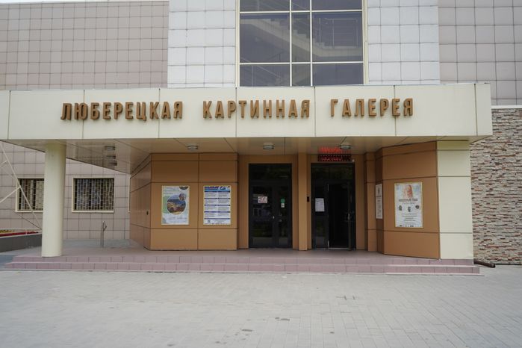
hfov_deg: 60.3
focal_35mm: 31
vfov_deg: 42.3
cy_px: 174
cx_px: 261
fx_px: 449
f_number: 5.6
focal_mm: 31
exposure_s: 1/320
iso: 100
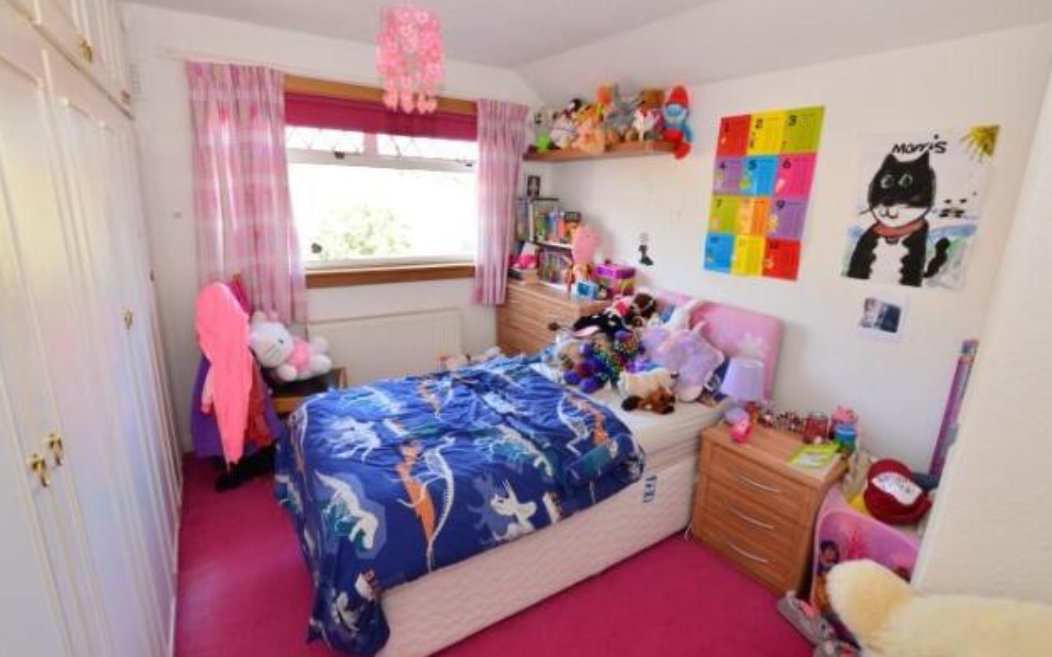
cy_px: 333
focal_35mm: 16
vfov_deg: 71.2
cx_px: 523
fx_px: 459
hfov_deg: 97.8
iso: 400
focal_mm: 10
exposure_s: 1/60
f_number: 4
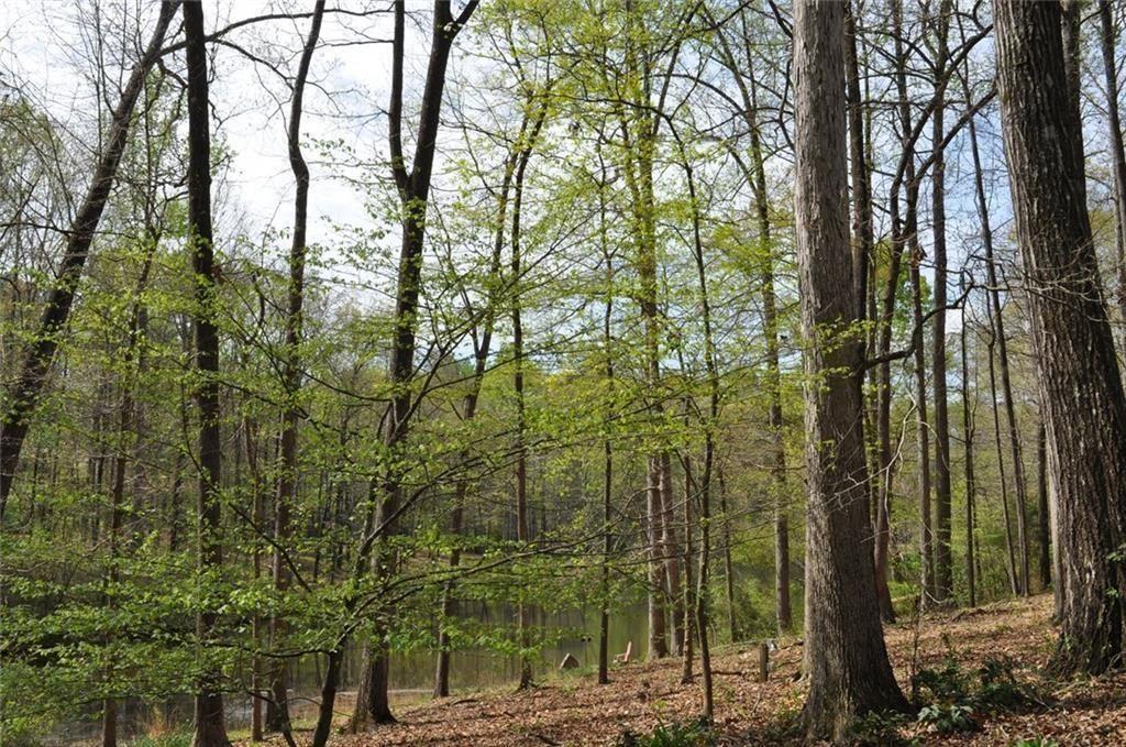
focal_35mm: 39
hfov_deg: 49.6
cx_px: 563
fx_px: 1218
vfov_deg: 34.1
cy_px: 374
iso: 200
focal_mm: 26
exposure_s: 1/200
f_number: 13
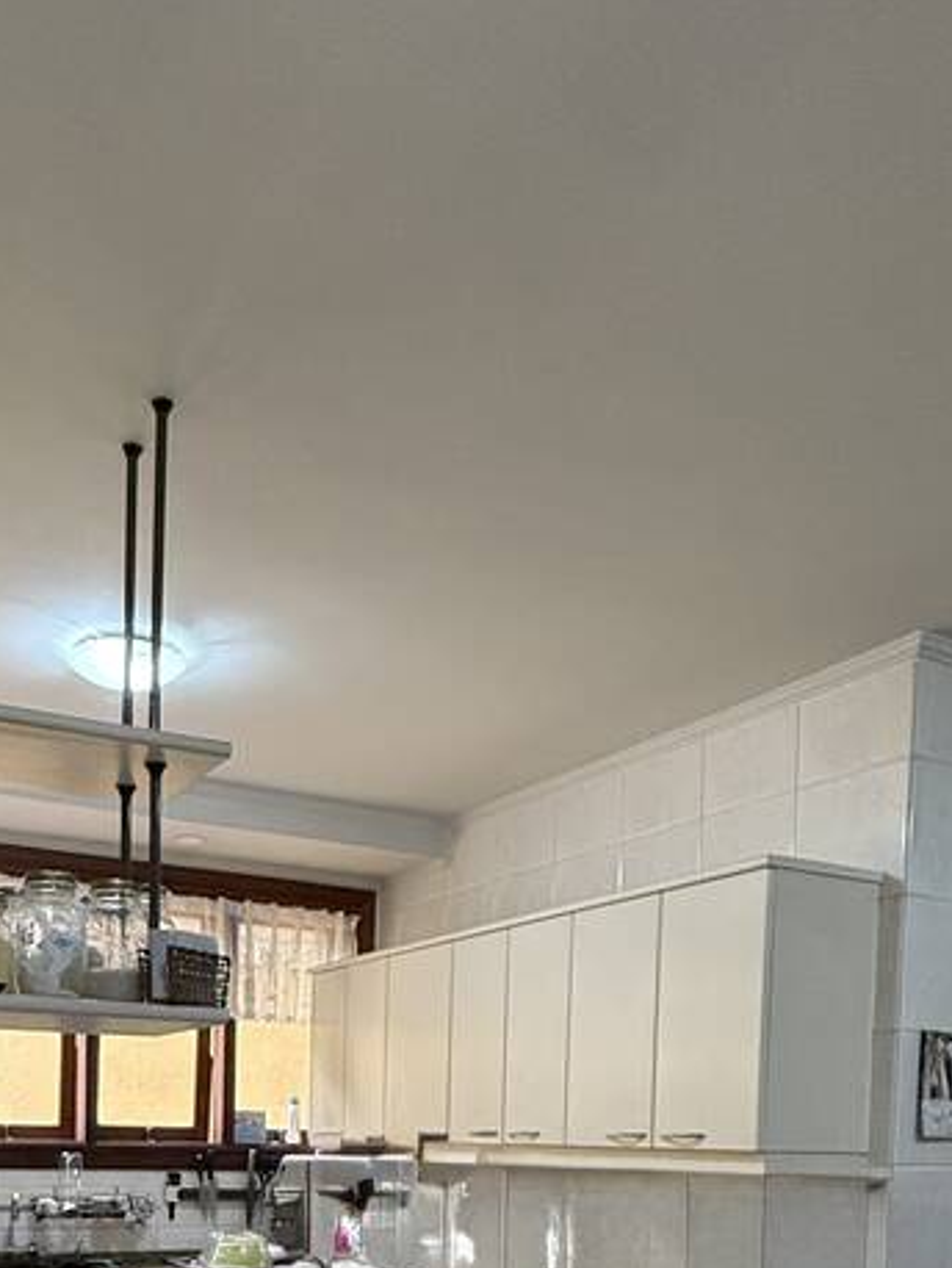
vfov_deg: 47.9
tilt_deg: -1.9
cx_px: 266
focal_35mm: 33
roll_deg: -1.8
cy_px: 1204
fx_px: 1209
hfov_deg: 42.0
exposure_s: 1/120
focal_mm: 2.22
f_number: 2.2
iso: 400
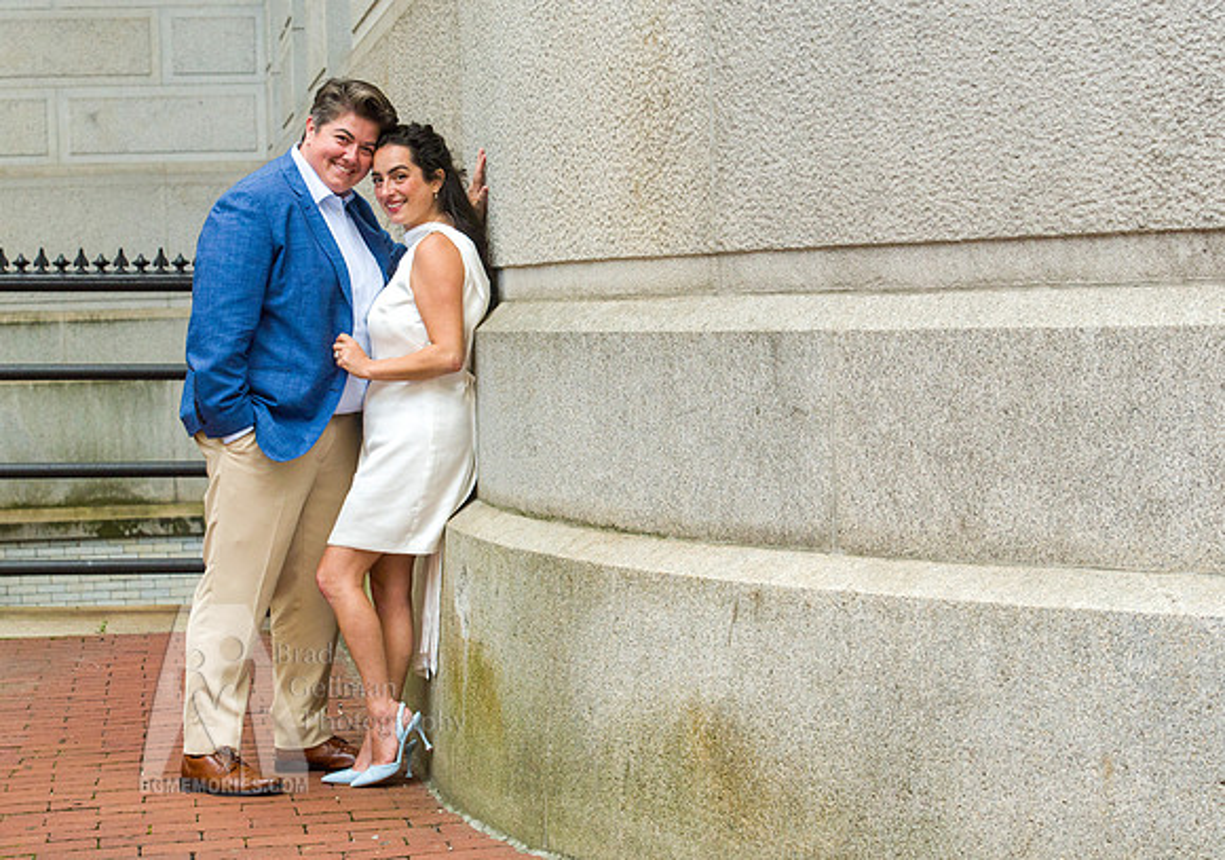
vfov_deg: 18.4
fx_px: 2659
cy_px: 439
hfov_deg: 25.9
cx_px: 541
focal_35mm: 77
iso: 800
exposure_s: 1/640
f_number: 6.3
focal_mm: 70
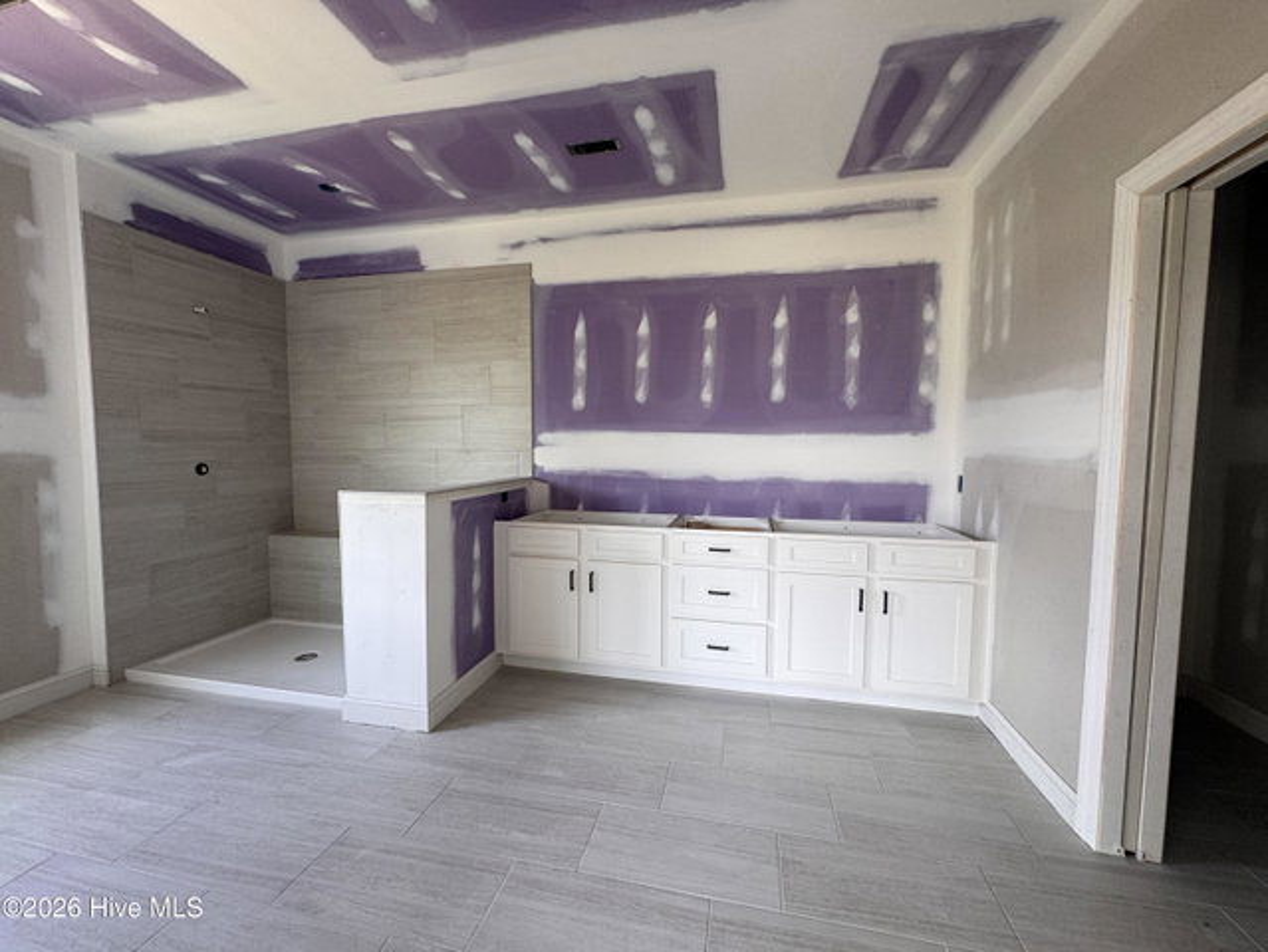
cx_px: 634
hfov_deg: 102.0
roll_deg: -0.3
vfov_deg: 85.7
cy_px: 476
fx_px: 513
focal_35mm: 14
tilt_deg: -3.8
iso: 100
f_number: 2.2
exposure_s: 1/99
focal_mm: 2.22
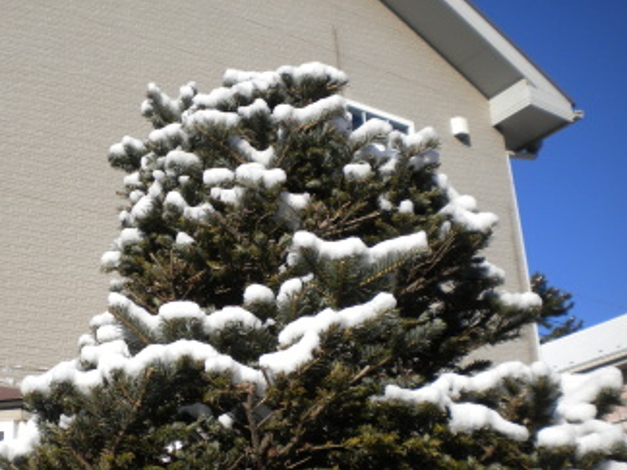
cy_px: 353
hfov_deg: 34.7
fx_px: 978
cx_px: 153
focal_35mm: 54
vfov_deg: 26.7
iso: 80
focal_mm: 6.3
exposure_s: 1/873
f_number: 4.6
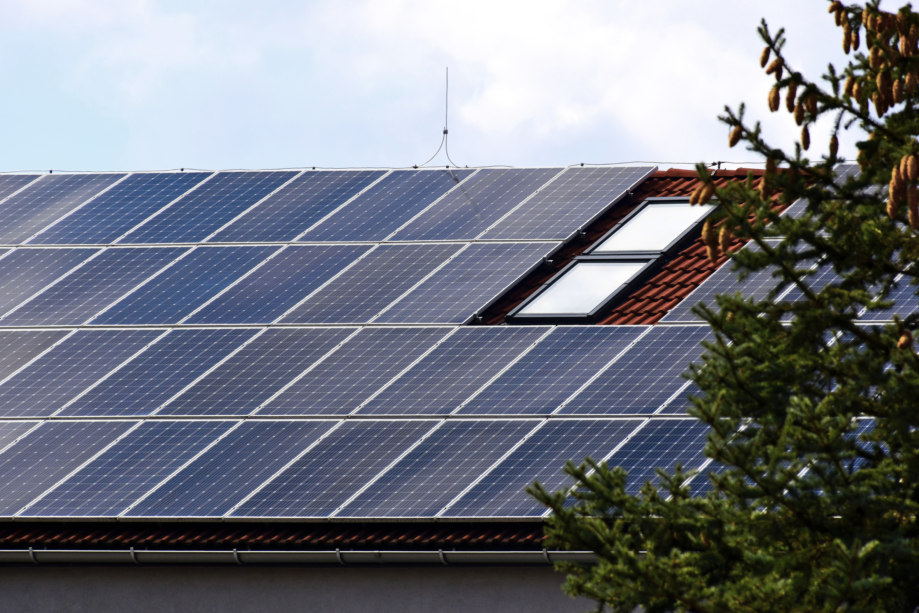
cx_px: 460
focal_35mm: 195
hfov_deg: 10.5
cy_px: 306
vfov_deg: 7.0
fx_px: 4978
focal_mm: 130
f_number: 9
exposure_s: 1/800
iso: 250
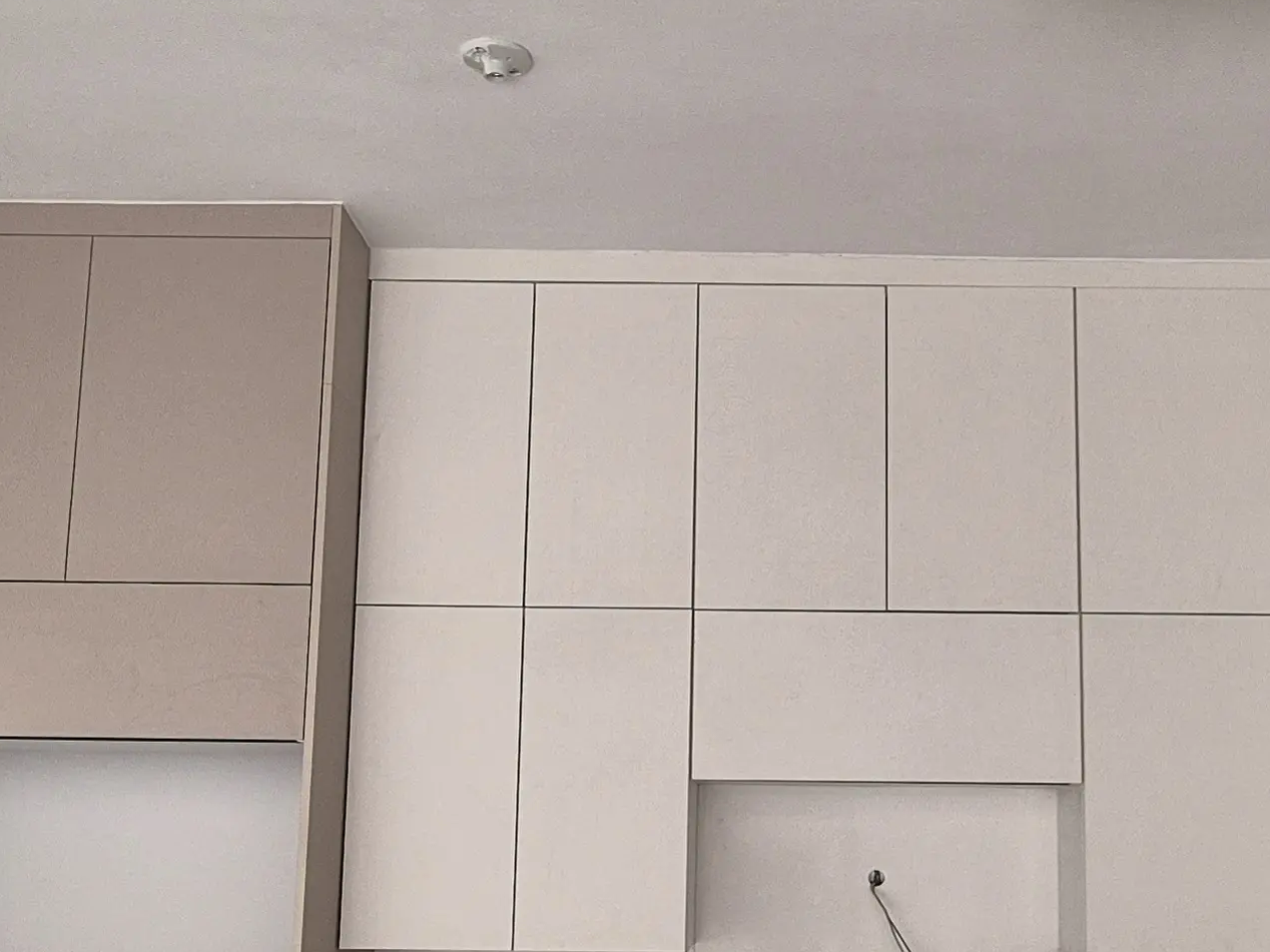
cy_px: 618
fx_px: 1504
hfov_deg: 45.5
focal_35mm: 41
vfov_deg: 34.9
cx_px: 767
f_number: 2.2
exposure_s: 1/181
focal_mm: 2.2
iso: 50
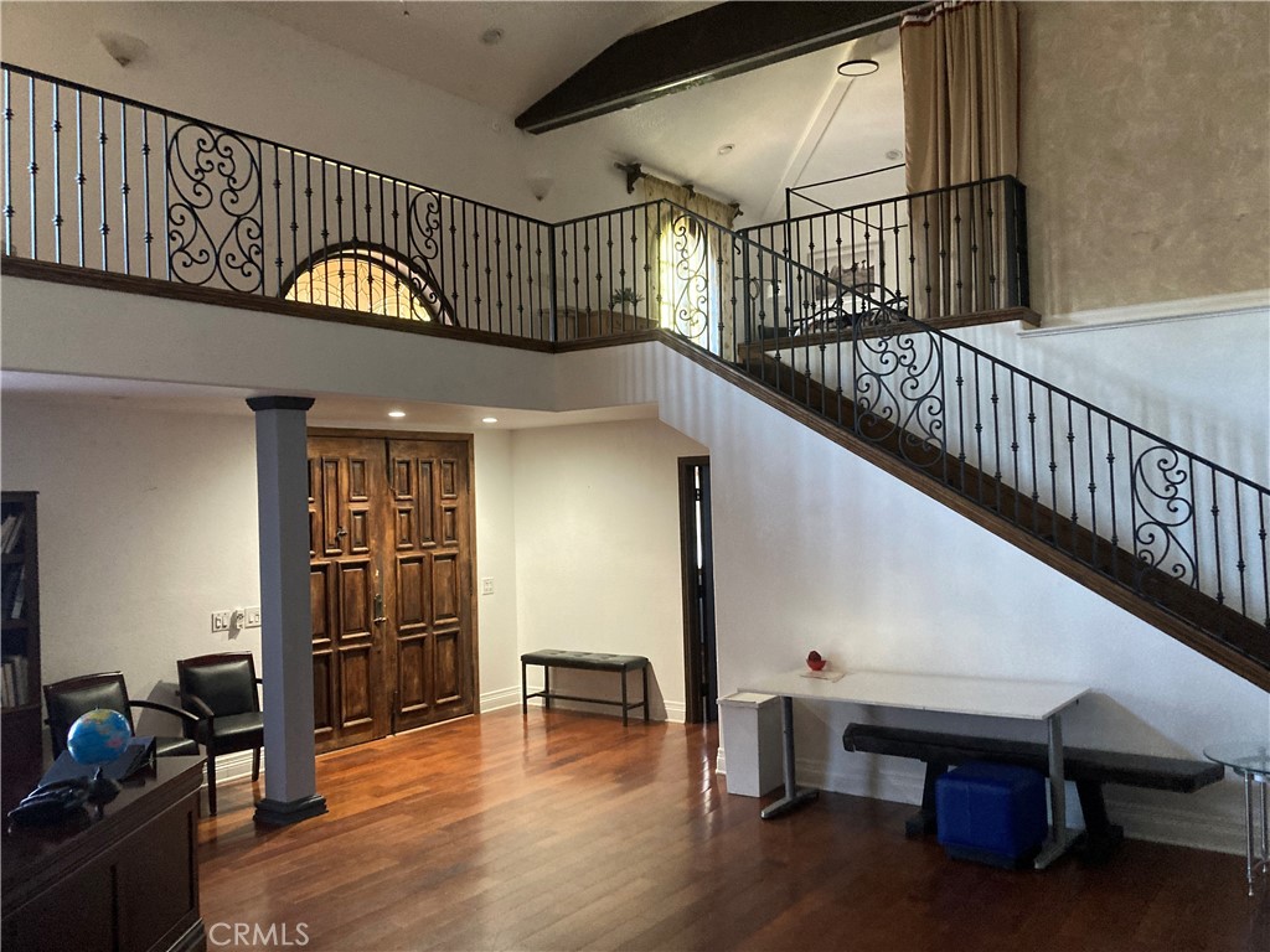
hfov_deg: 63.4
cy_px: 476
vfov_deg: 49.7
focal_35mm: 28
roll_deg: +3.0
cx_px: 635
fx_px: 1027
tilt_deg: +1.3
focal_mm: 3.99
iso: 400
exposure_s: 1/30
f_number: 1.8
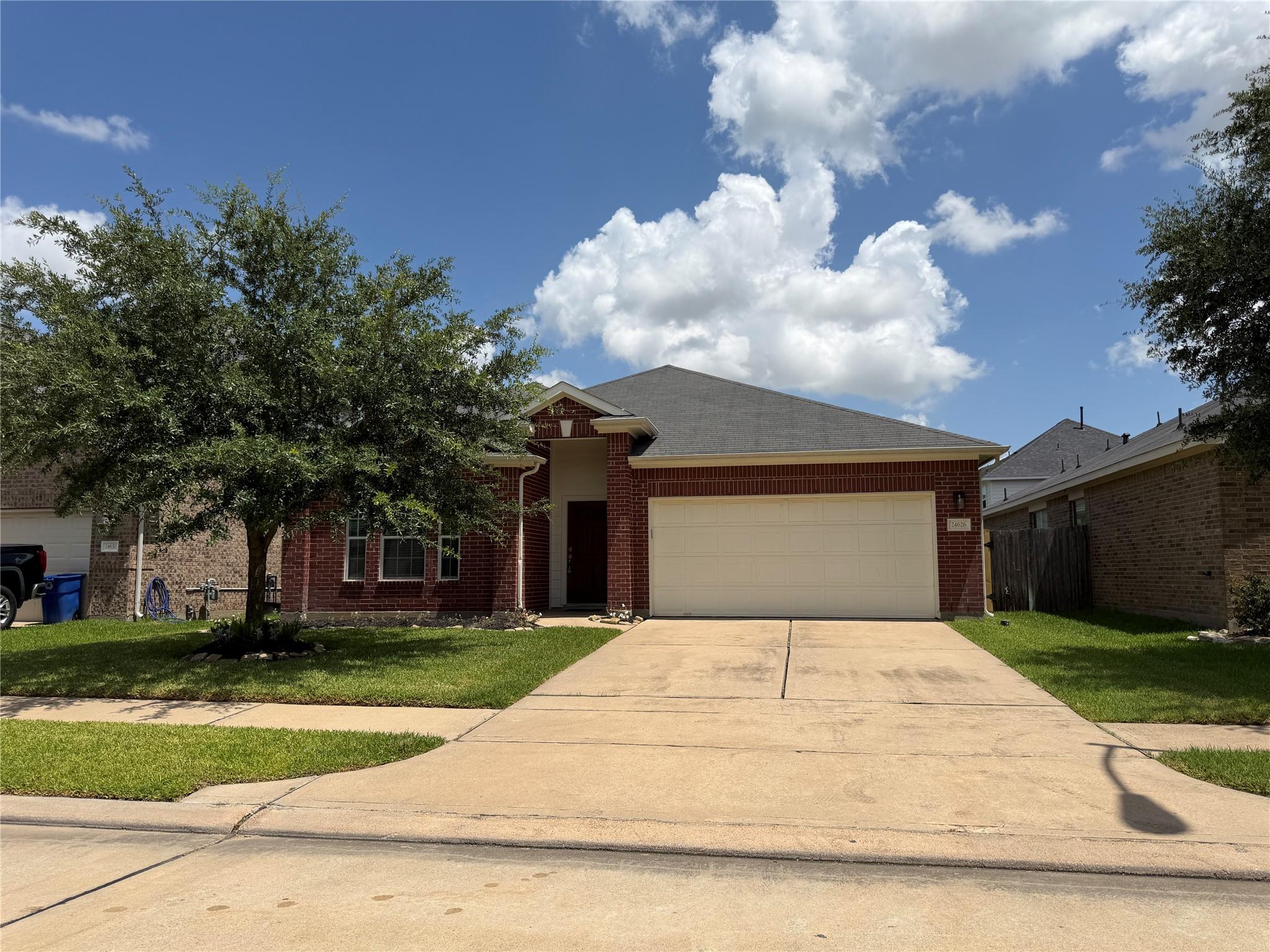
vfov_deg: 56.8
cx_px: 635
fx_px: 881
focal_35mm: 24
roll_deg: +0.4
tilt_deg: +5.1
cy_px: 476
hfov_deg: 71.6
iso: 80
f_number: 1.78
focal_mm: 6.76
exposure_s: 1/8130
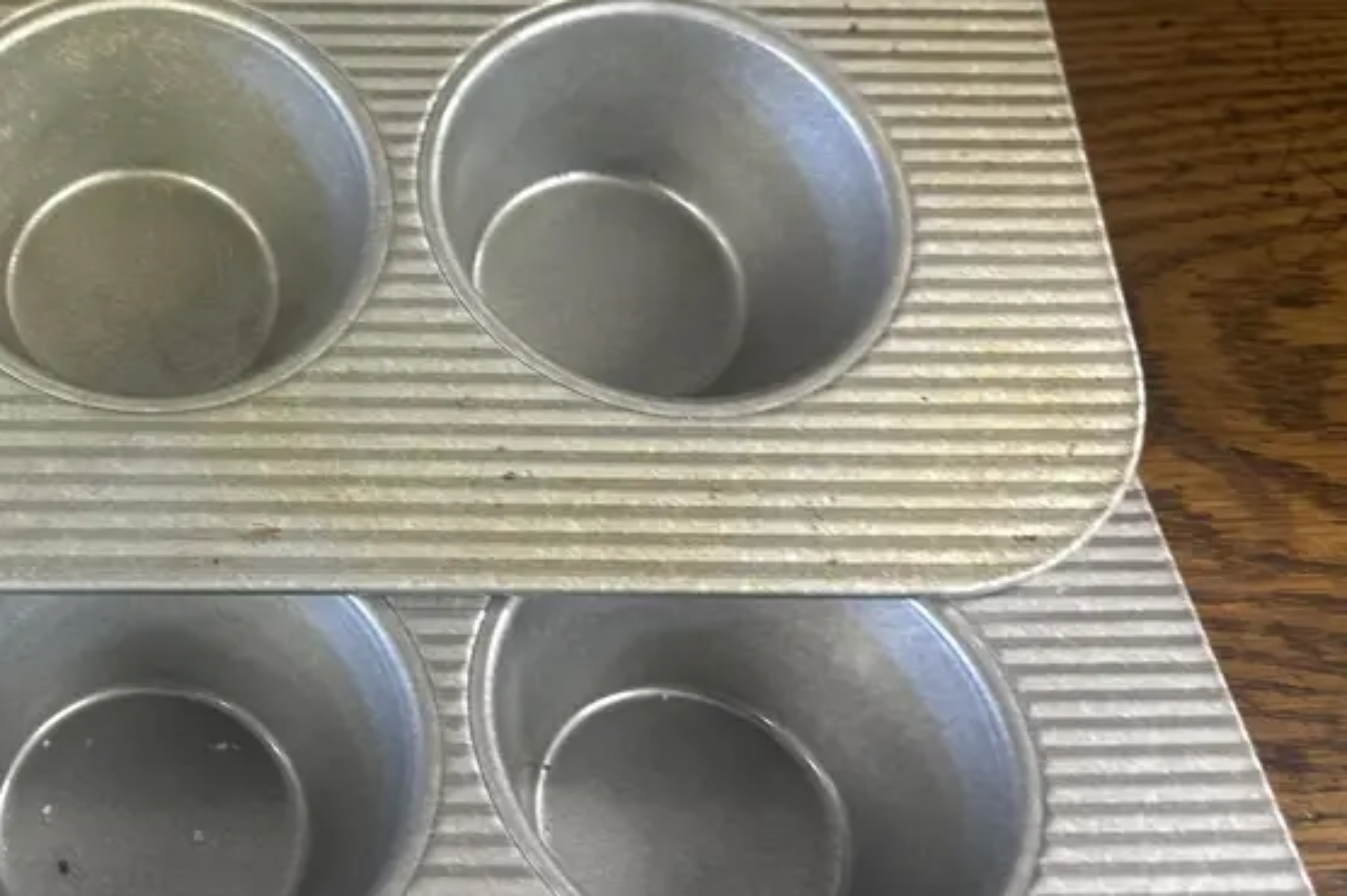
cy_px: 373
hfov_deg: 40.2
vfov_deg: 29.2
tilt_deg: -52.1
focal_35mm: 46
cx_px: 184
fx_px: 1720
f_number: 1.78
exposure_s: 1/50
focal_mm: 6.86
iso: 320
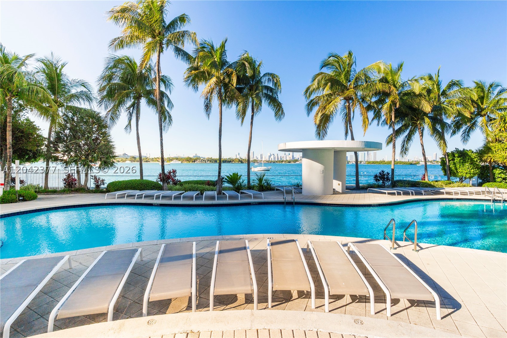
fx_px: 232
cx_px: 254
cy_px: 169
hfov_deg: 95.0
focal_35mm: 16
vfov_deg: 72.0
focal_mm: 11
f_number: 7.1
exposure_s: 1/800
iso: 200
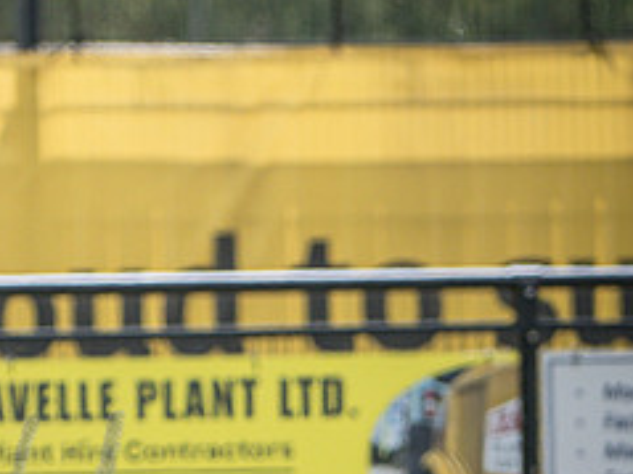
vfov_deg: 1.9
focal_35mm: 778
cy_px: 585
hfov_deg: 2.5
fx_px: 14220
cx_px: -77
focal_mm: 200
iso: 400
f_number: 4
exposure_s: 1/2000
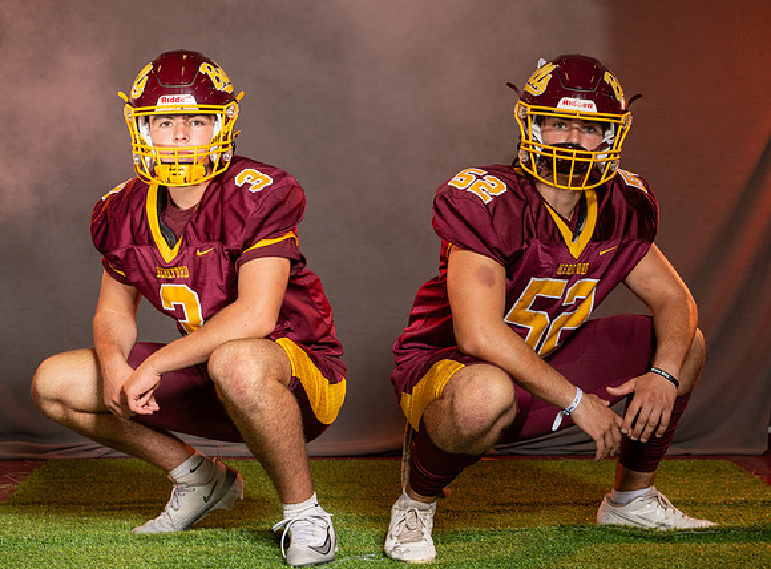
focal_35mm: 110
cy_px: 264
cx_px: 445
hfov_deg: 17.9
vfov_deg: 13.3
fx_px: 2441
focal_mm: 62
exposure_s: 1/160
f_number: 5.6
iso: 80
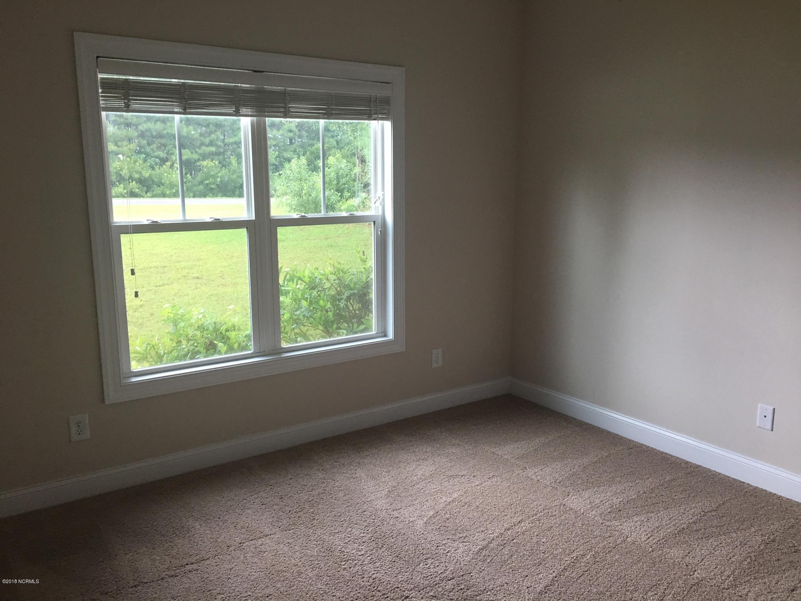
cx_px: 400
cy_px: 300
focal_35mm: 29
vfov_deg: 48.2
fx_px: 671
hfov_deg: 61.7
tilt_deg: -11.7
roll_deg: -0.5
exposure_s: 1/15
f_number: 2.2
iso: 40
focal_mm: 4.15
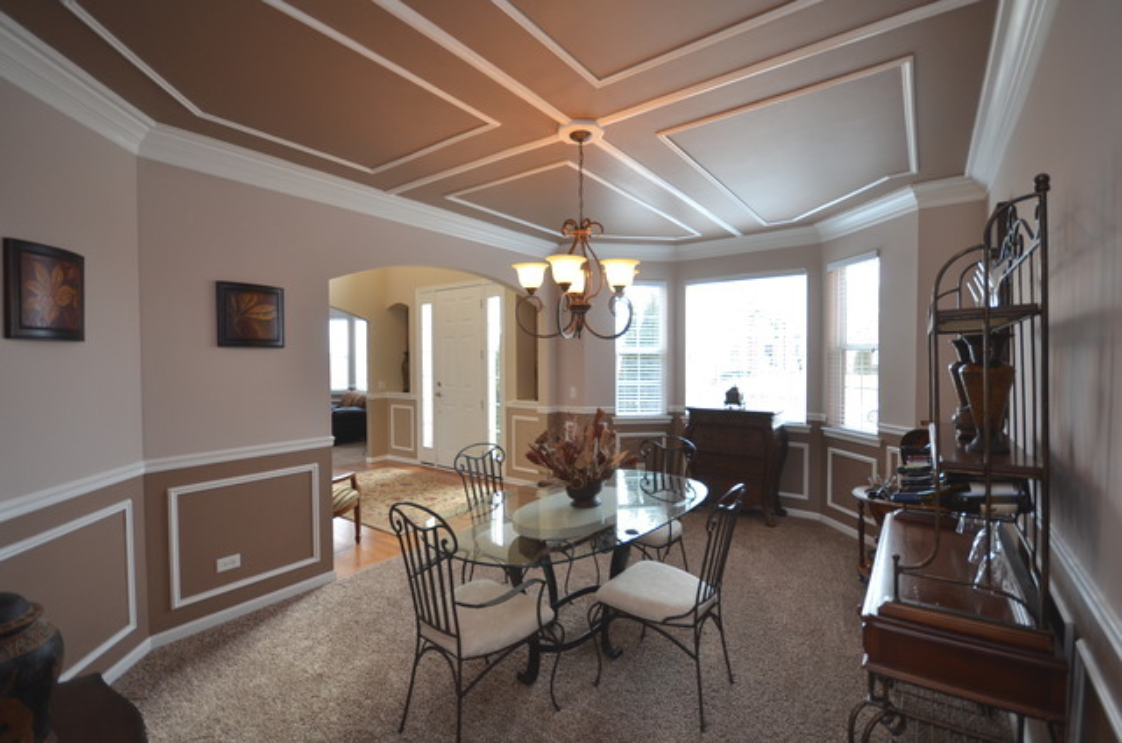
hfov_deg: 100.5
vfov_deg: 77.1
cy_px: 372
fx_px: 467
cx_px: 561
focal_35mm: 15
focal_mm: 10
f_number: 4
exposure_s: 1/60
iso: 400
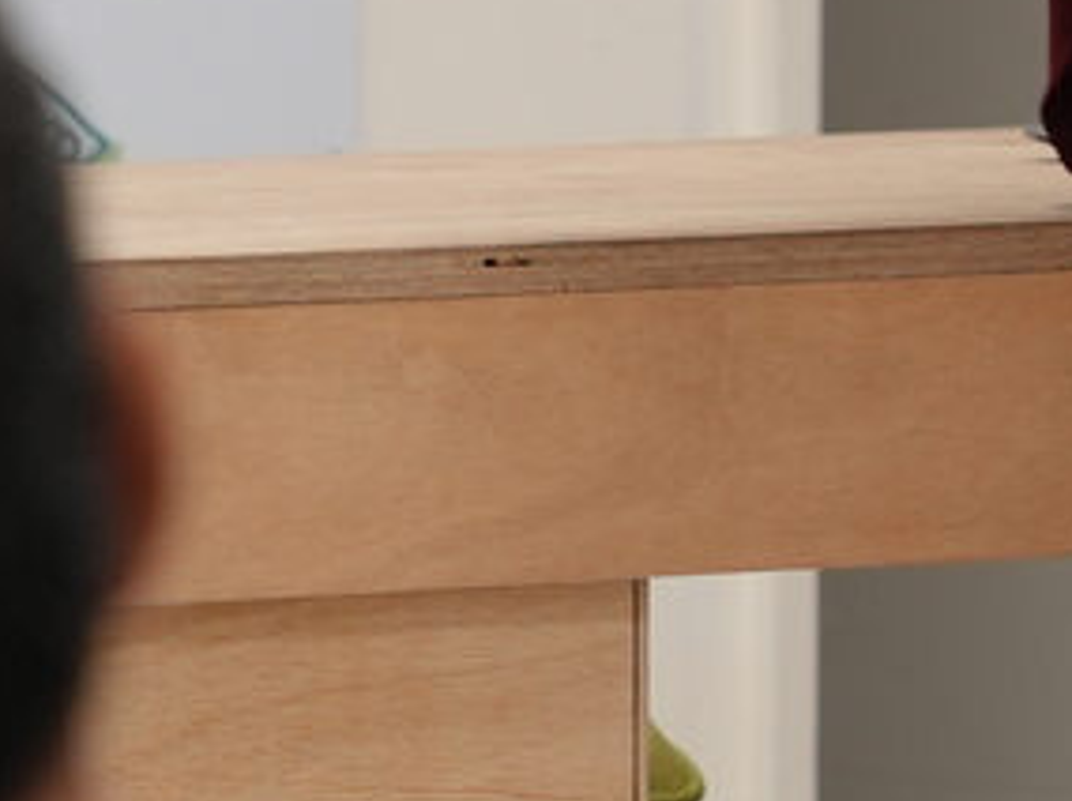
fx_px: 23877
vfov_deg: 1.9
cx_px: 282
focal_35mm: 772
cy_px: -237
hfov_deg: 2.6
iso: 800
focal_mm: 119
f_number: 5
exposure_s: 1/160
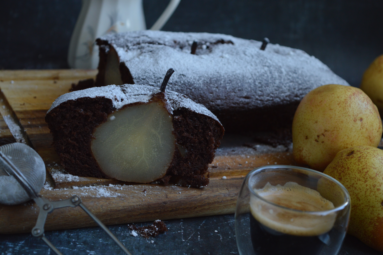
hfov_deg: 24.6
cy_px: 128
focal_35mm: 82
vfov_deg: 16.5
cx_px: 192
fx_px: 877
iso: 400
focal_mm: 55
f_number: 5.6
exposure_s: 1/125
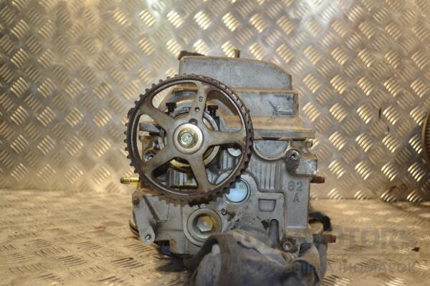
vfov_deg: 36.9
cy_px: 143
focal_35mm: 36
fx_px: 430
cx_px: 215
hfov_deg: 53.1
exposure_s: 1/80
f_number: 4
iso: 320
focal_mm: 24
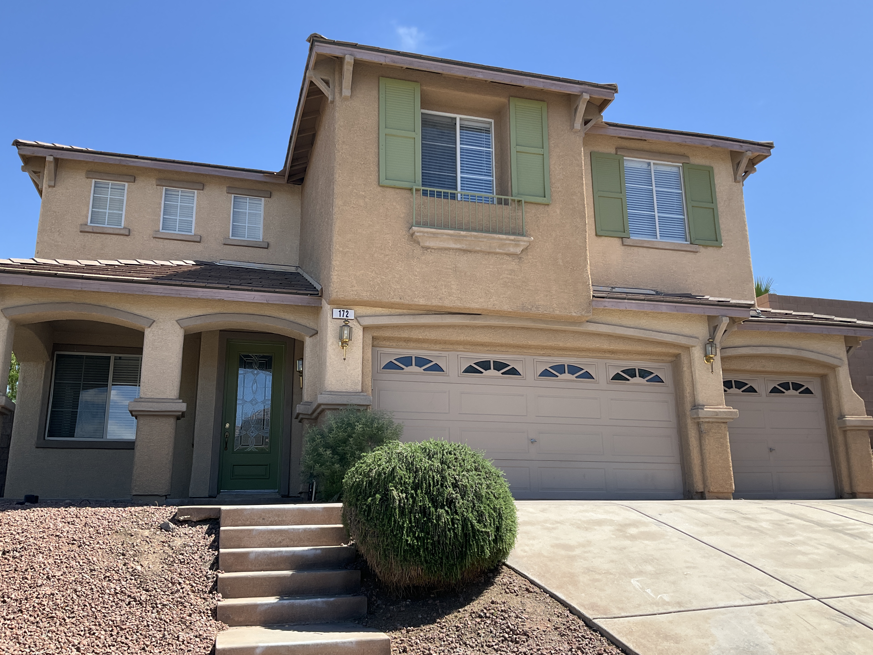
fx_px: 757
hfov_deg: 60.0
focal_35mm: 30
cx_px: 433
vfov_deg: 46.8
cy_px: 323
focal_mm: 3
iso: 25
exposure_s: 1/1250
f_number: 1.8
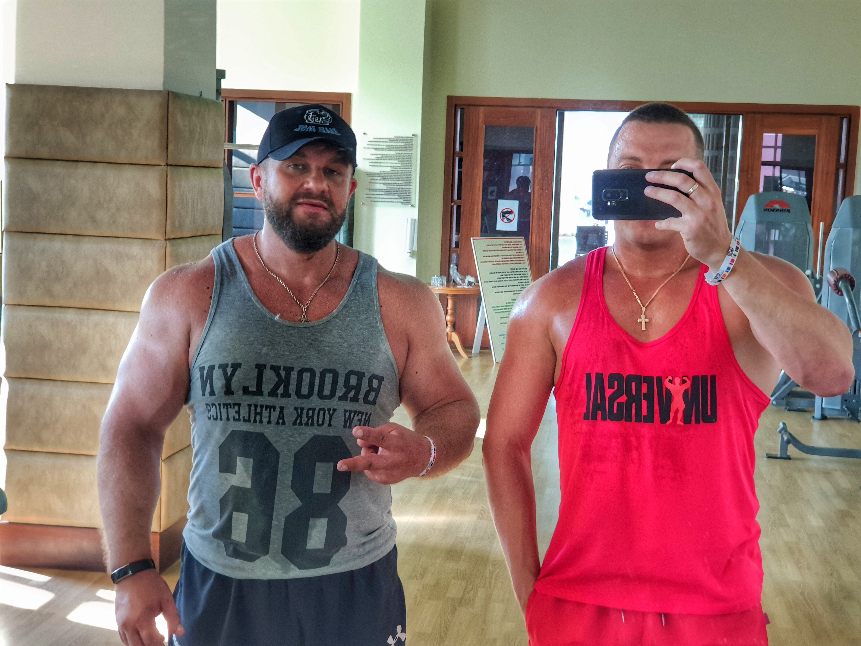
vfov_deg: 28.0
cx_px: 430
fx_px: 1293
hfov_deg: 36.8
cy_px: 323
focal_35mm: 52
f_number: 2.4
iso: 160
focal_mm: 6
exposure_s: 1/19
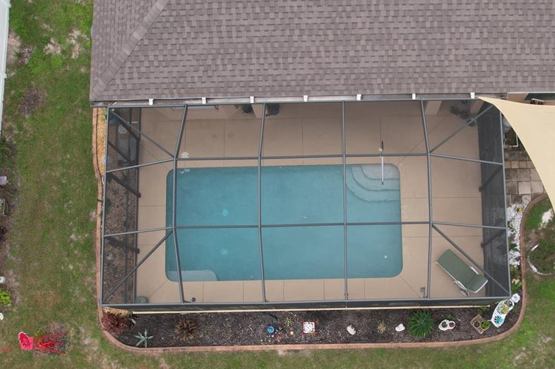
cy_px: 258
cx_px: 335
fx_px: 632
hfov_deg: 47.1
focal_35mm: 41
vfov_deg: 32.2
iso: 100
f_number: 2.8
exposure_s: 1/20
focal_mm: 8.38
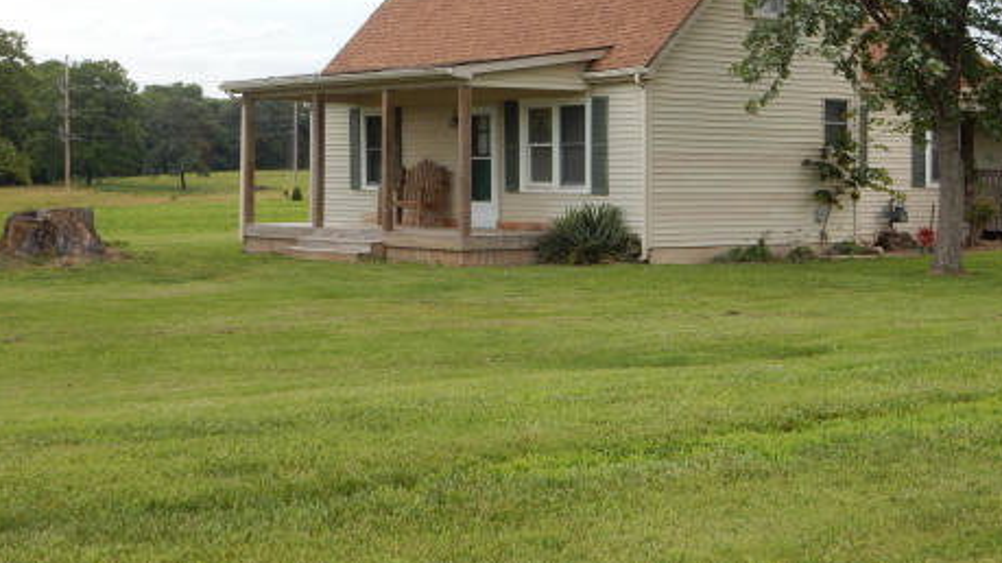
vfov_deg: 17.6
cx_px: 604
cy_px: 146
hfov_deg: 30.9
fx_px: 1806
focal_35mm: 68
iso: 180
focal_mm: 7.6
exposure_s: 1/100
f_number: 4.2
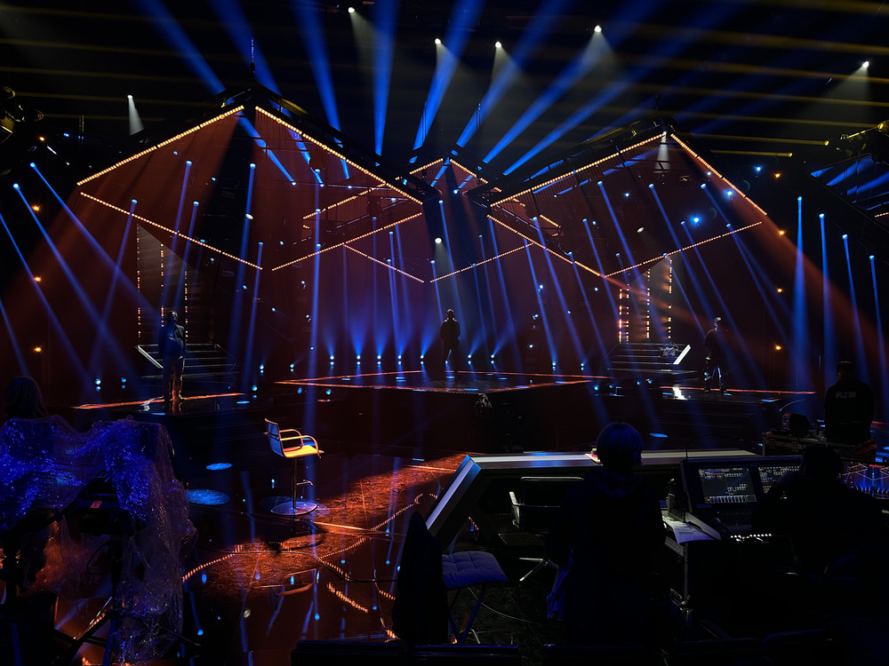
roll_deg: -0.5
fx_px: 616
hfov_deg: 71.6
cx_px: 444
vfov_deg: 56.8
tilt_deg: -1.4
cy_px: 333
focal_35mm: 24
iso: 200
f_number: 1.78
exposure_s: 1/118
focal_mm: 6.86
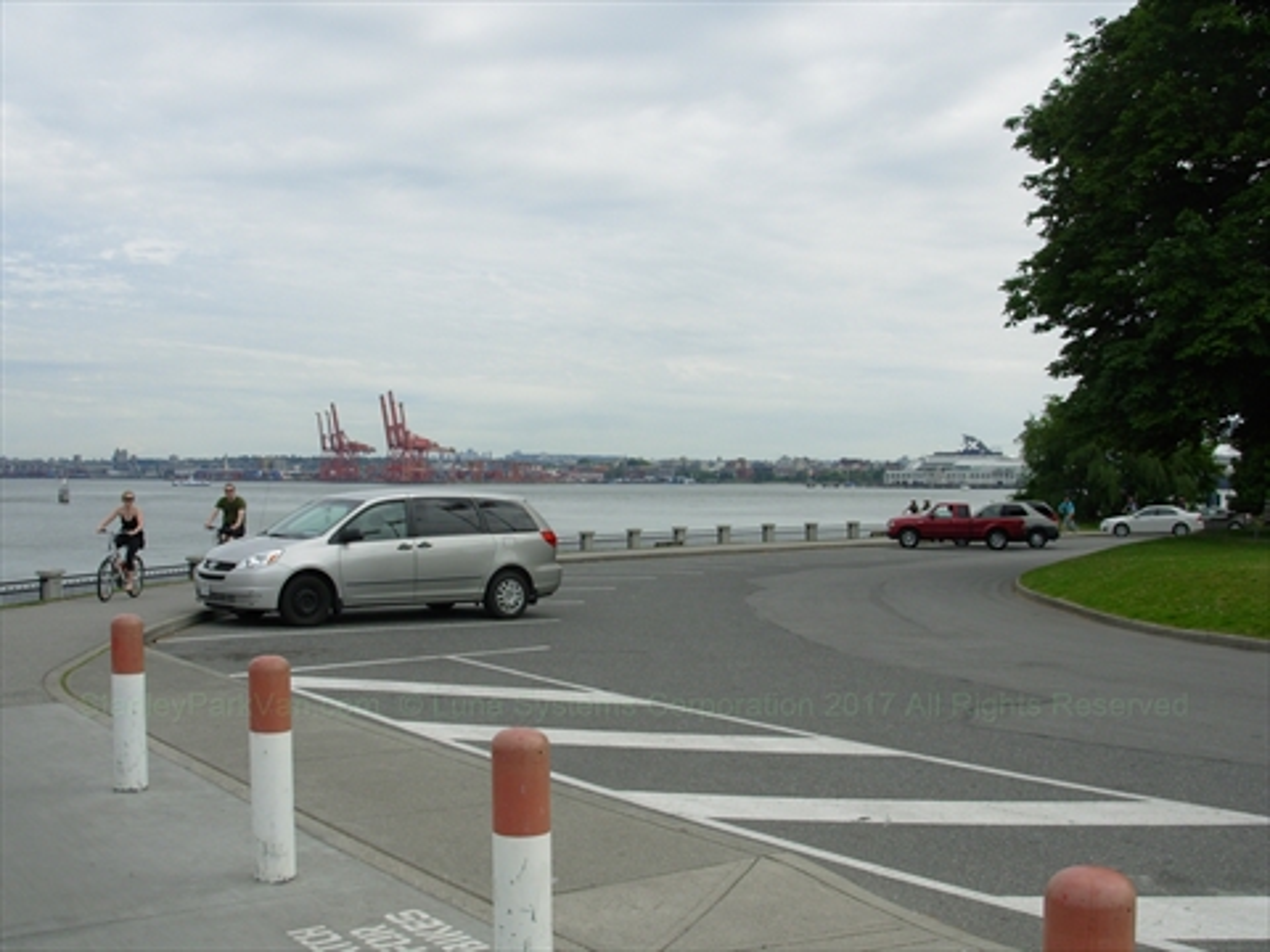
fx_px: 1394
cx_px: 635
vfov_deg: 37.7
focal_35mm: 38
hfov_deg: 49.0
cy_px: 476
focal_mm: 6.3
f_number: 4.9
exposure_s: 1/542
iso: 50
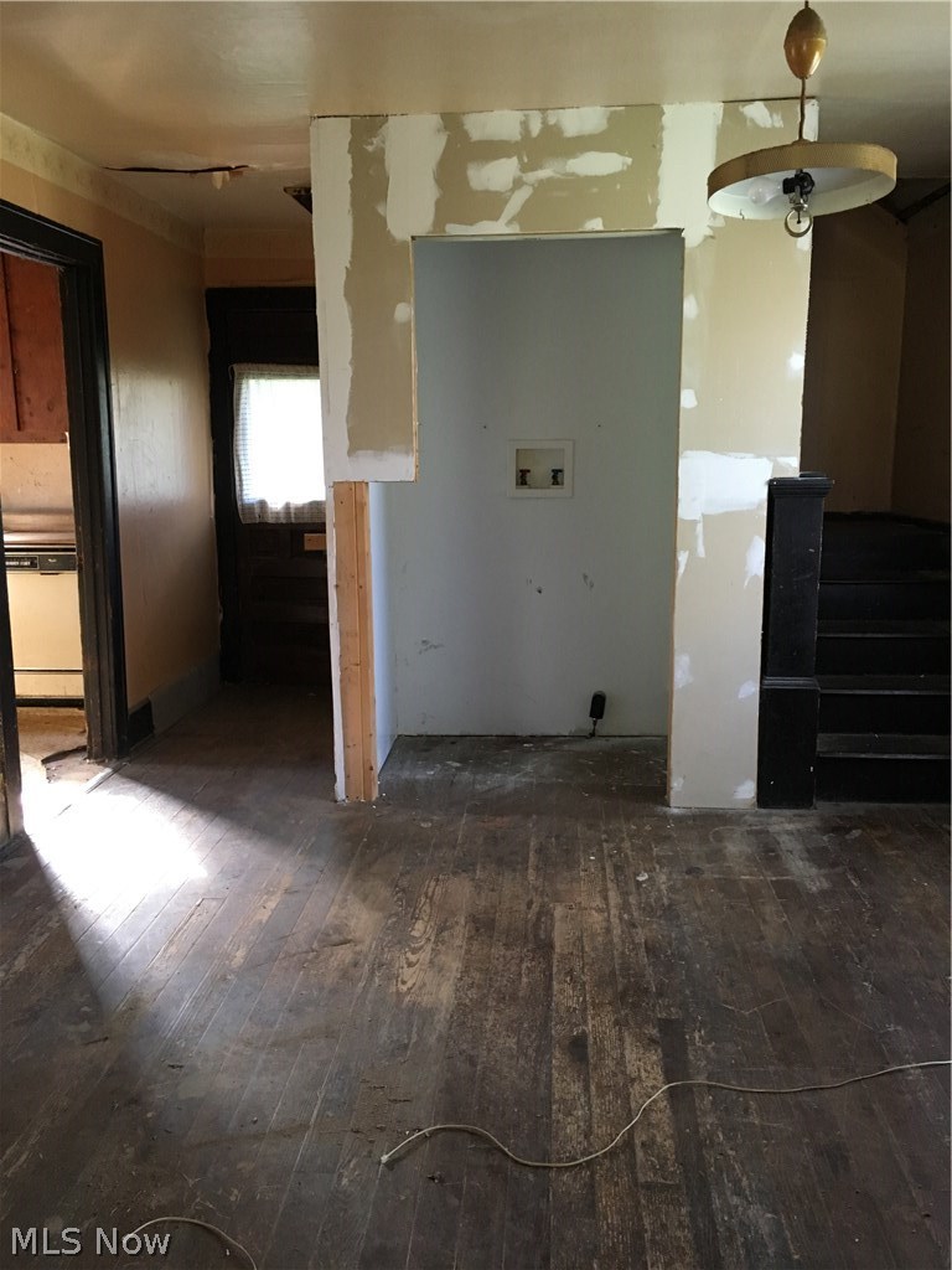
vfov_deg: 61.7
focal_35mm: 29
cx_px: 476
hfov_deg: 48.2
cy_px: 635
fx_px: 1063
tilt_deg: -10.9
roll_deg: -0.5
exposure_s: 1/30
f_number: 2.2
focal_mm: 4.15
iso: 160
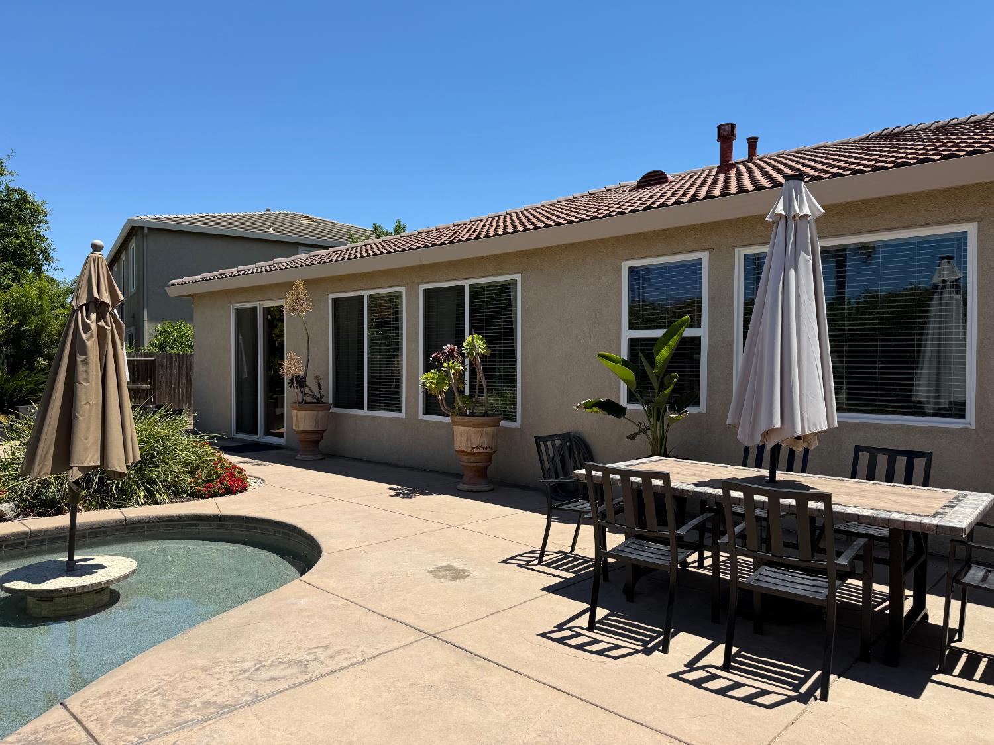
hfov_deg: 71.6
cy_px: 372
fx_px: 689
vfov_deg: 56.8
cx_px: 497
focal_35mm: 24
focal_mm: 6.76
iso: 80
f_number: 1.78
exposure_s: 1/4167
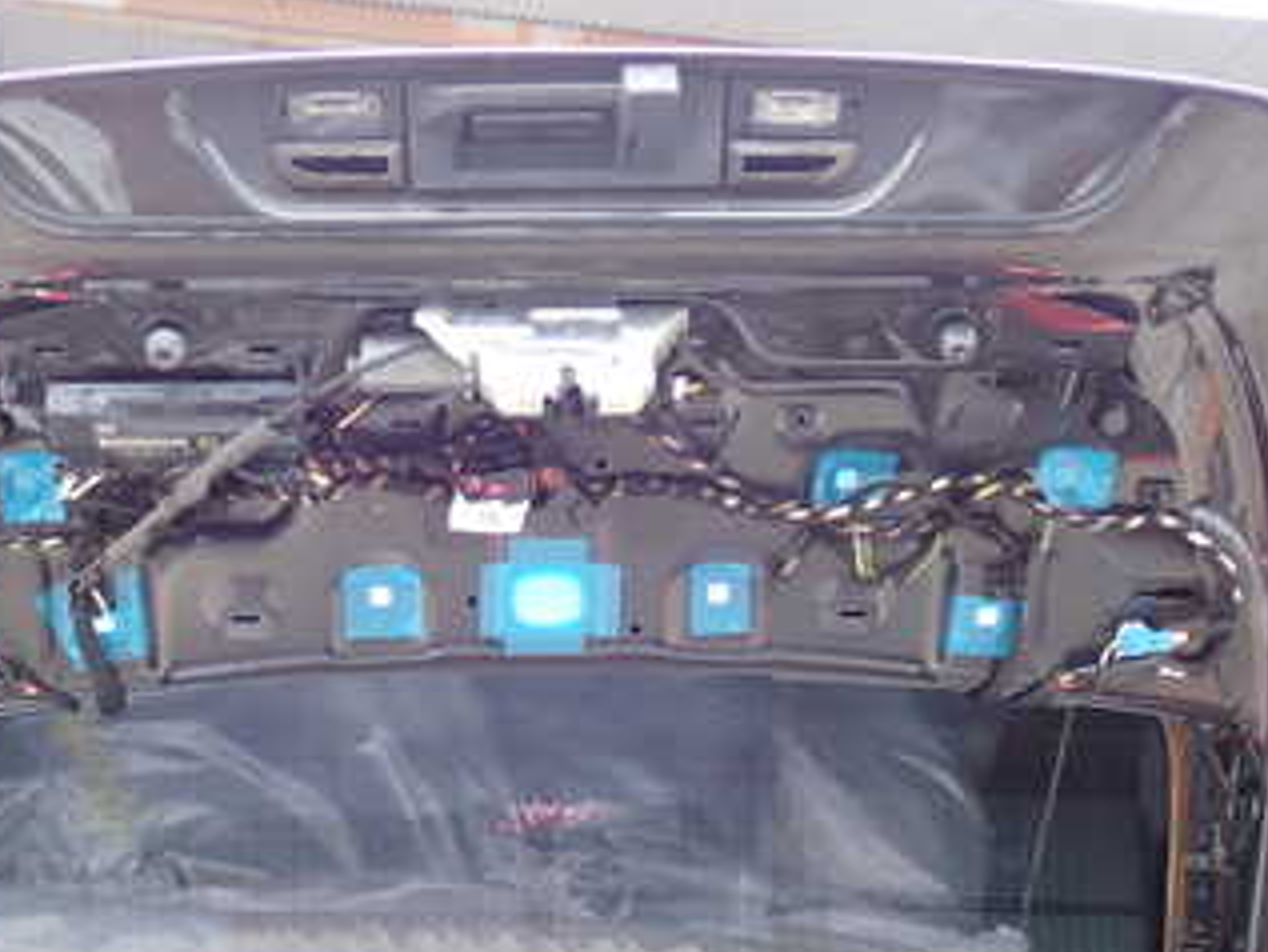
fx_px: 2638
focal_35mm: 72
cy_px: 728
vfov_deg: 20.3
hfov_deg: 27.0
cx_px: 500
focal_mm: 6.83
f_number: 2.7
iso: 100
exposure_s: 1/100
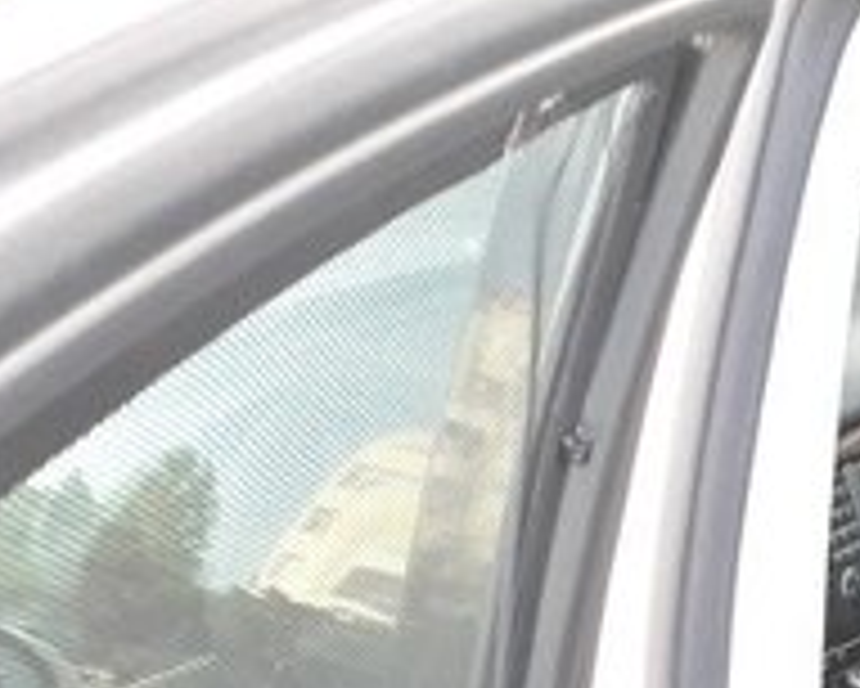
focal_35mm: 91
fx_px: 2317
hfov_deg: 18.2
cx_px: 1360
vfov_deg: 15.3
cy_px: 1099
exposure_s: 1/50
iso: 200
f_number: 1.7
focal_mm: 3.71
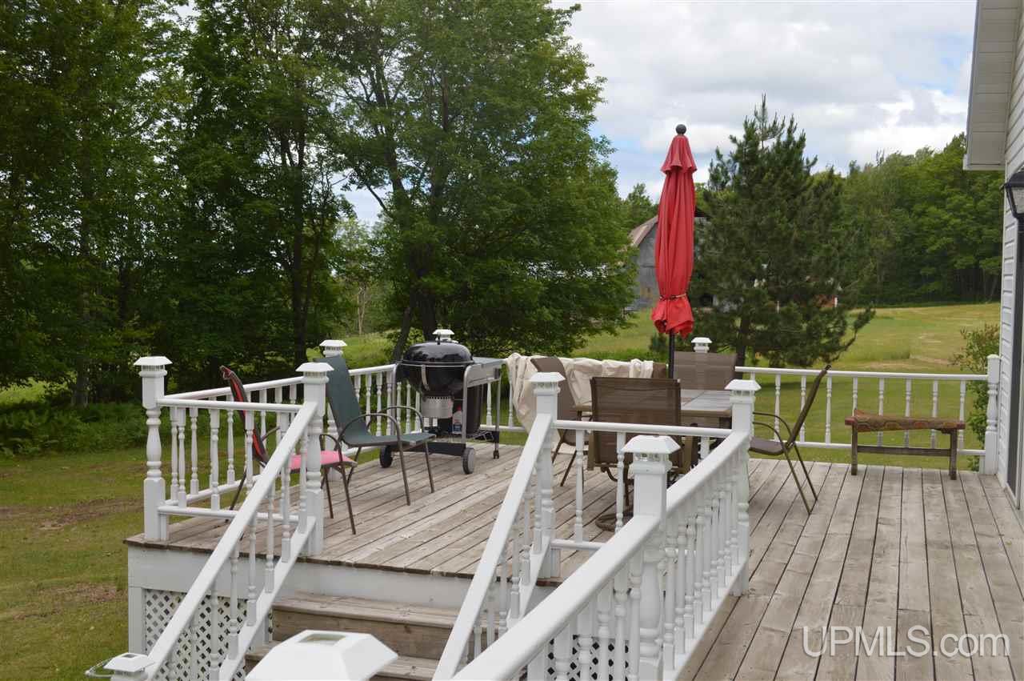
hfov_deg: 45.0
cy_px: 340
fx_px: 1236
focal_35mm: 44
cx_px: 512
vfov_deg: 30.8
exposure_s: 1/200
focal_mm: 29
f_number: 7.1
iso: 100
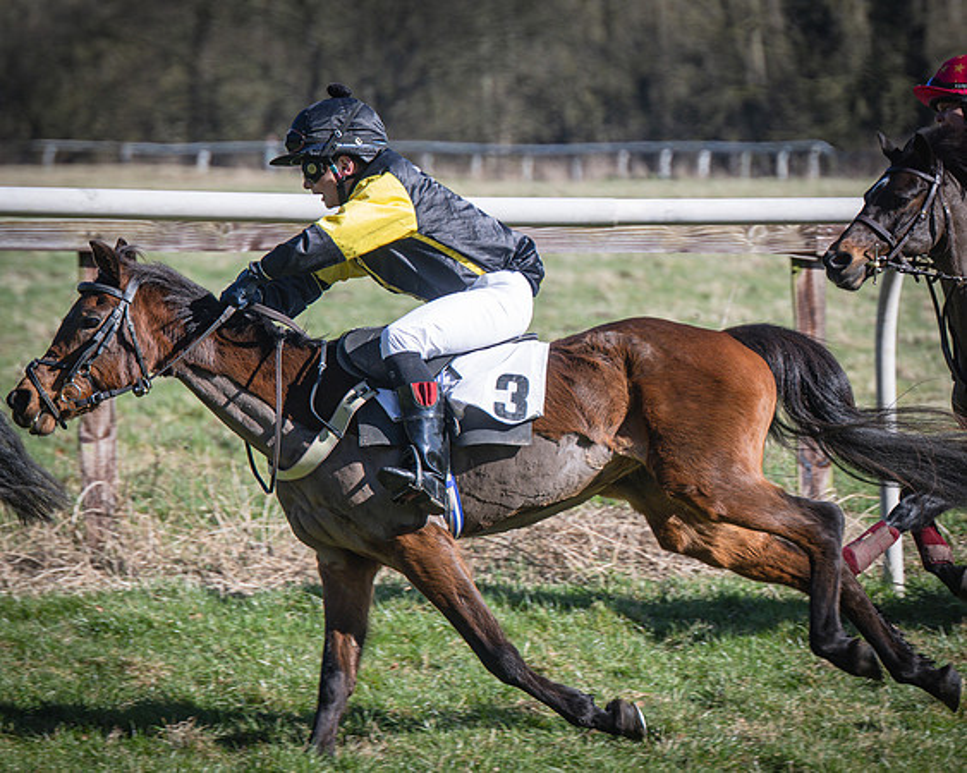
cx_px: 599
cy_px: 313
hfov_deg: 6.4
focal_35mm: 301
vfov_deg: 5.1
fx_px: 8623
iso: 125
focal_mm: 150
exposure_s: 1/1000
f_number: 4
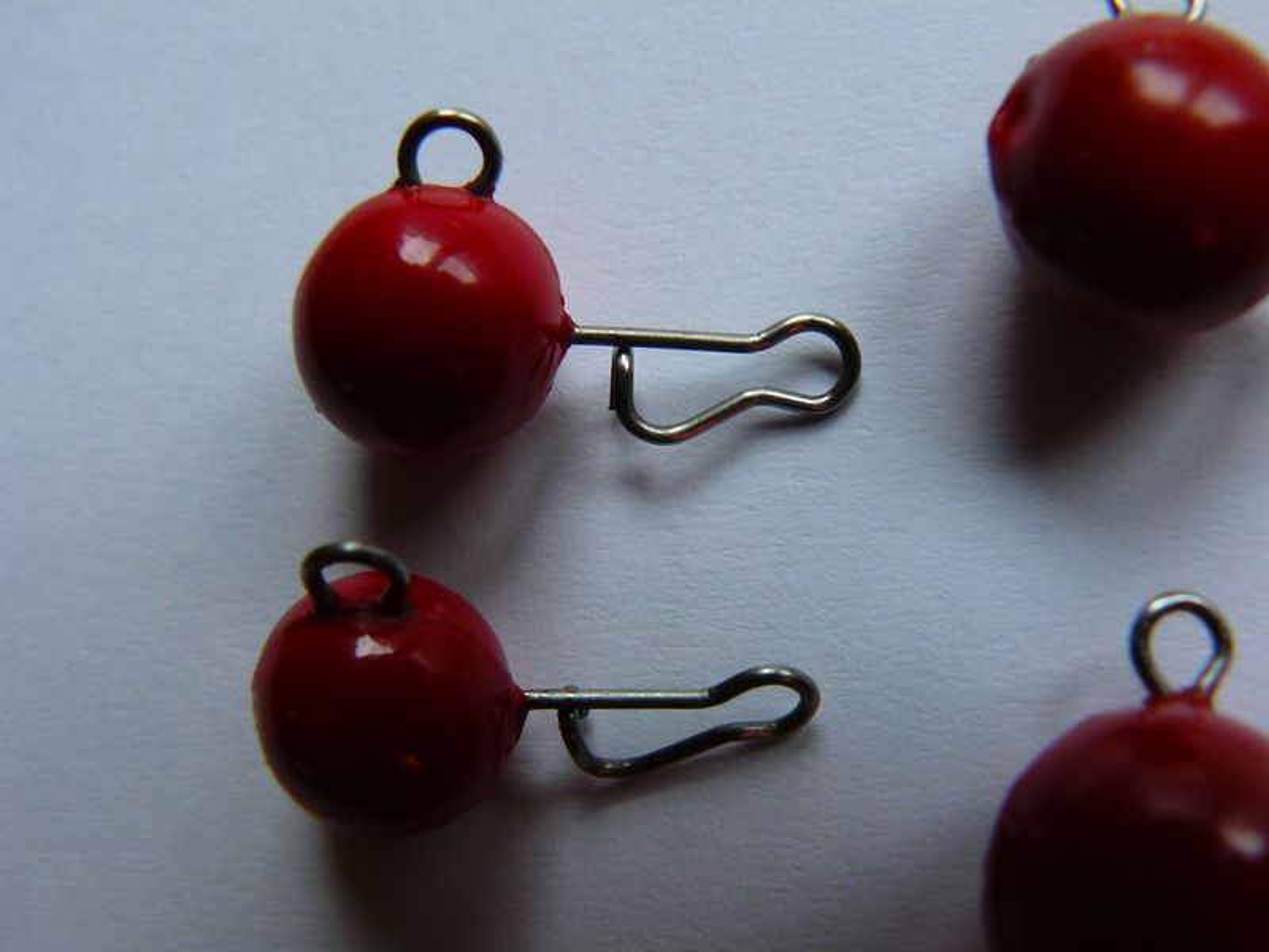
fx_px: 1320
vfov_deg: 39.7
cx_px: 634
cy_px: 476
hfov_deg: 51.4
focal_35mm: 36
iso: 100
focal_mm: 6
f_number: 3.6
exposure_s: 1/100
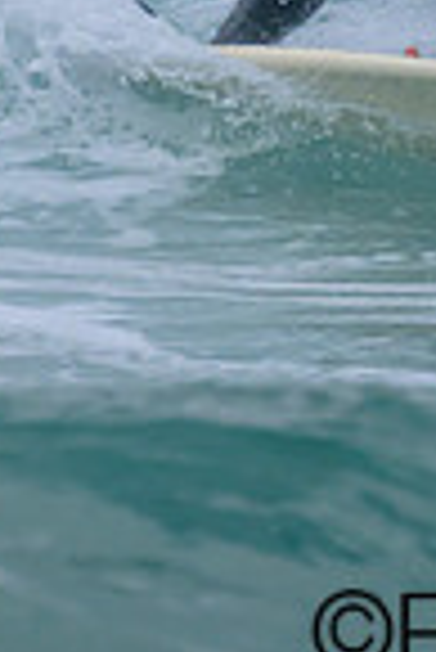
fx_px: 76693
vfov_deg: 0.5
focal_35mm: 4232
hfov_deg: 0.3
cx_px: 793
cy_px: -325
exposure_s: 1/2000
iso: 800
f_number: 11
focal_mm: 800
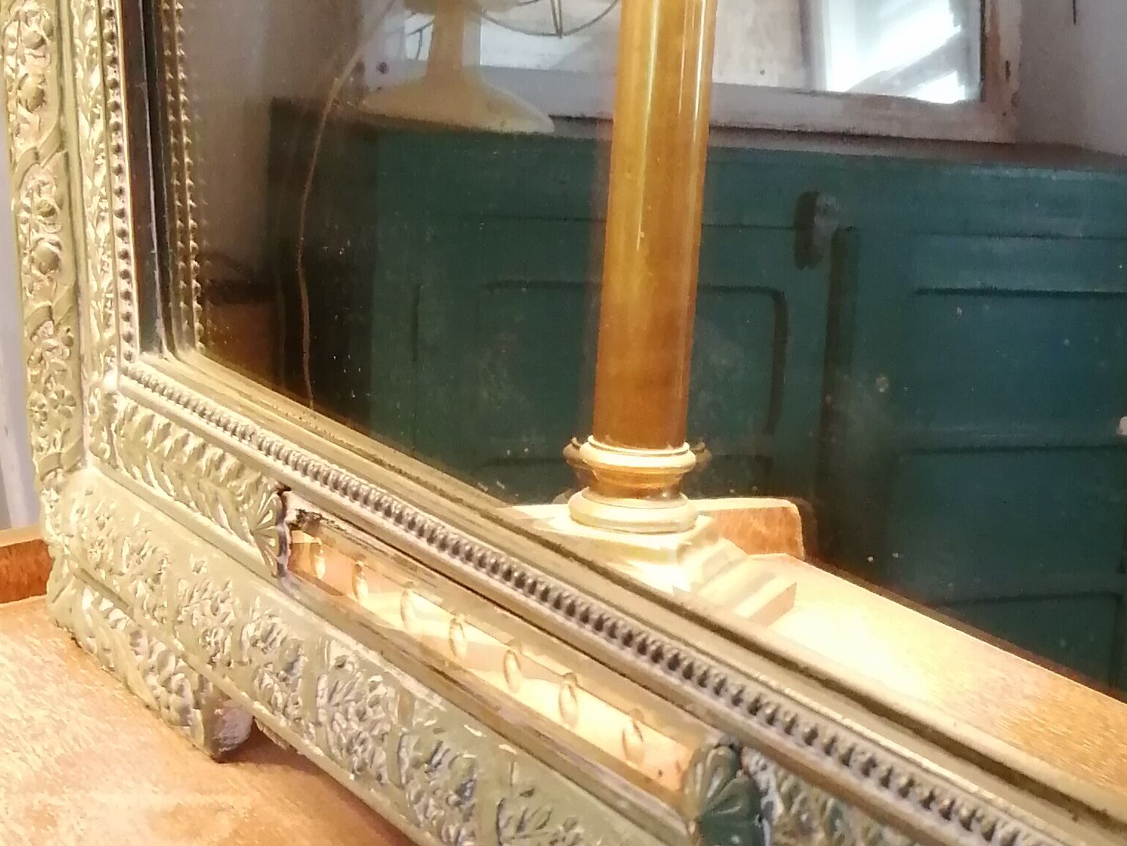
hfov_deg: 26.5
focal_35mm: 71
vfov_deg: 20.7
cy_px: 527
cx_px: 1020
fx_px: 2312
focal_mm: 3.46
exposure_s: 1/33.3
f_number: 1.8
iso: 320
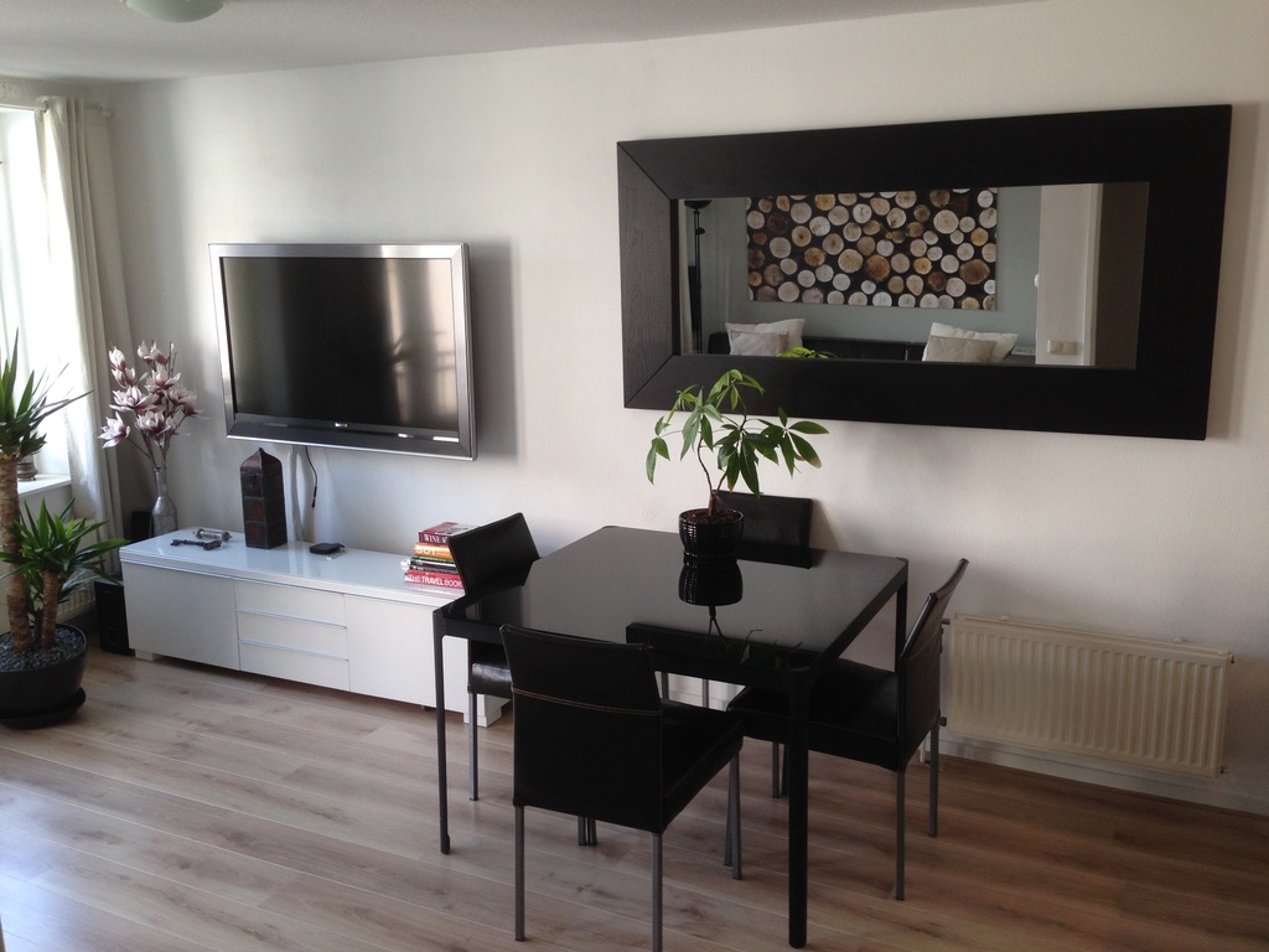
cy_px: 476
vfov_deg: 42.9
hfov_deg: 55.4
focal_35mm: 33
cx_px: 634
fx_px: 1210
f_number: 2.4
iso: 50
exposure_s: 1/24
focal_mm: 4.12
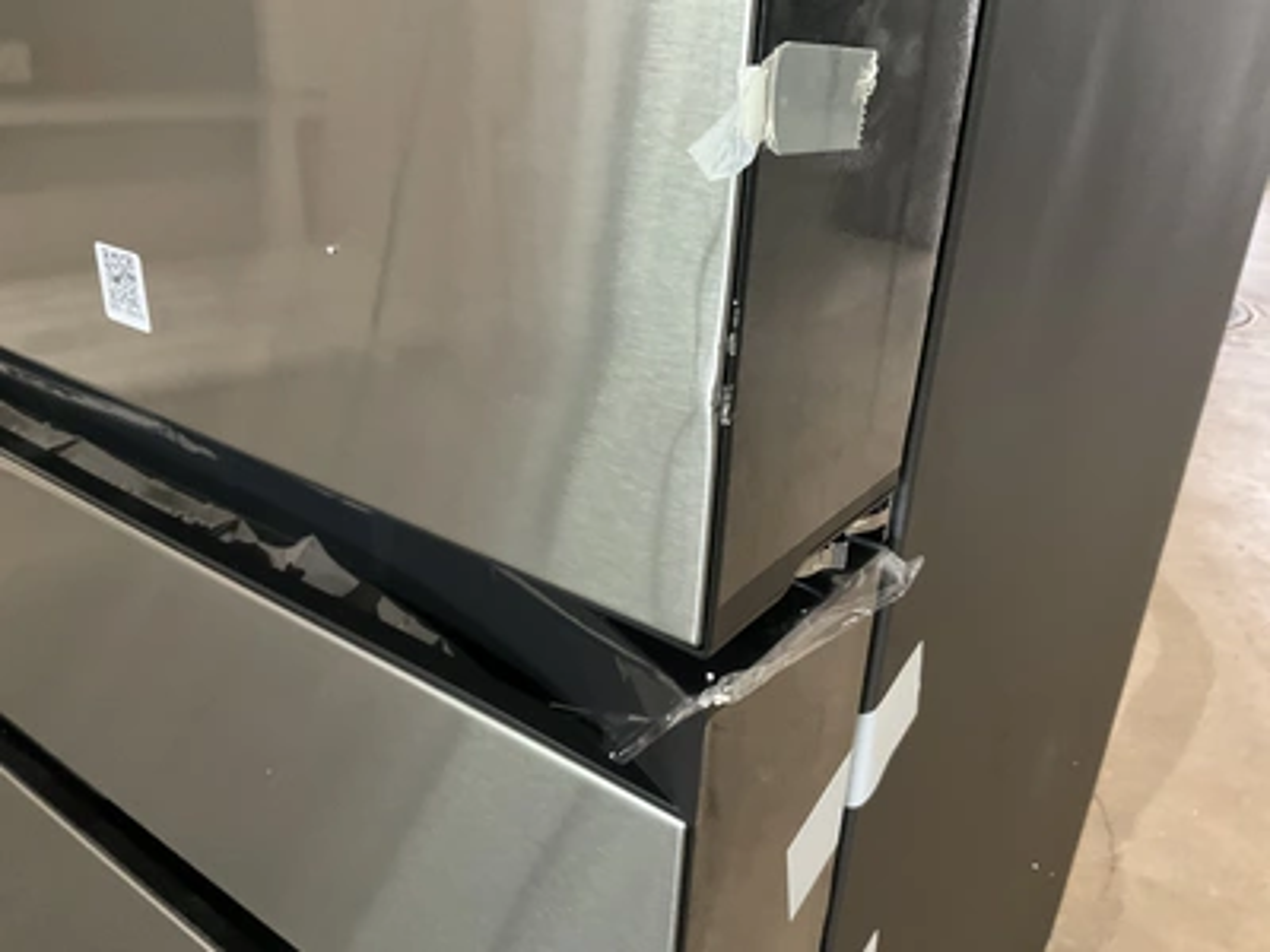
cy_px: 476
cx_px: 635
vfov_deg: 48.2
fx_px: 1064
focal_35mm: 29
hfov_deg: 61.7
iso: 320
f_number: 1.8
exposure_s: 1/30
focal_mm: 3
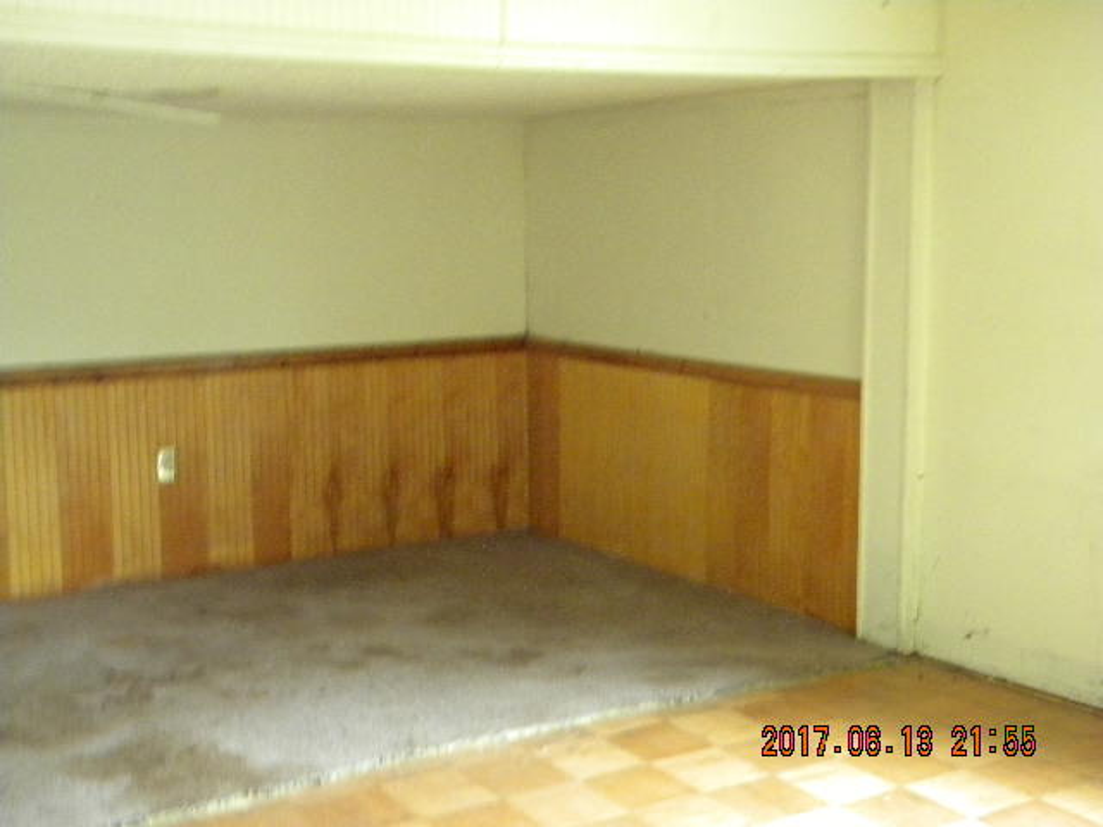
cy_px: 414
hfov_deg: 40.4
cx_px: 552
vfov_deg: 30.9
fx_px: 1498
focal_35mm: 47
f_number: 3.9
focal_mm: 8.6
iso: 800
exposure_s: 1/10.3
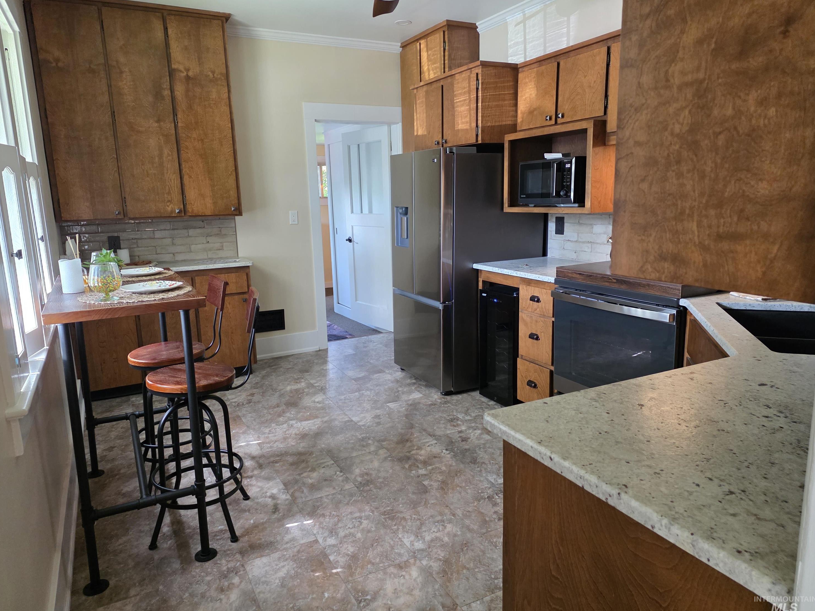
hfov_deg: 71.6
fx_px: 565
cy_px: 309
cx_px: 393
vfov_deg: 56.8
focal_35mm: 24
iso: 400
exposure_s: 1/120
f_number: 1.7
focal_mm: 6.3
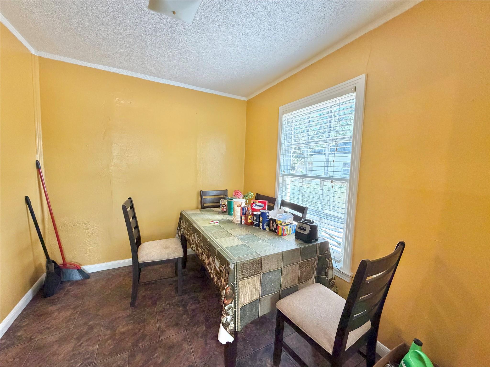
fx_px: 198
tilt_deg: -4.5
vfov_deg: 85.7
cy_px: 184
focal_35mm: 14
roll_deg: -2.0
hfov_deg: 102.1
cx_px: 245
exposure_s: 1/121
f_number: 2.2
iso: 320
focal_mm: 2.22
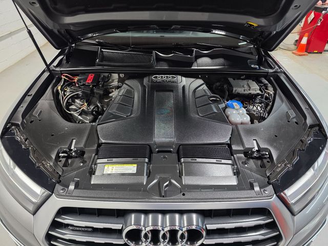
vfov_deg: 58.9
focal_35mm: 23
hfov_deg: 73.9
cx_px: 164
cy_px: 123
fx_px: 218
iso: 320
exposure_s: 1/120
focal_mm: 6.3
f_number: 1.7
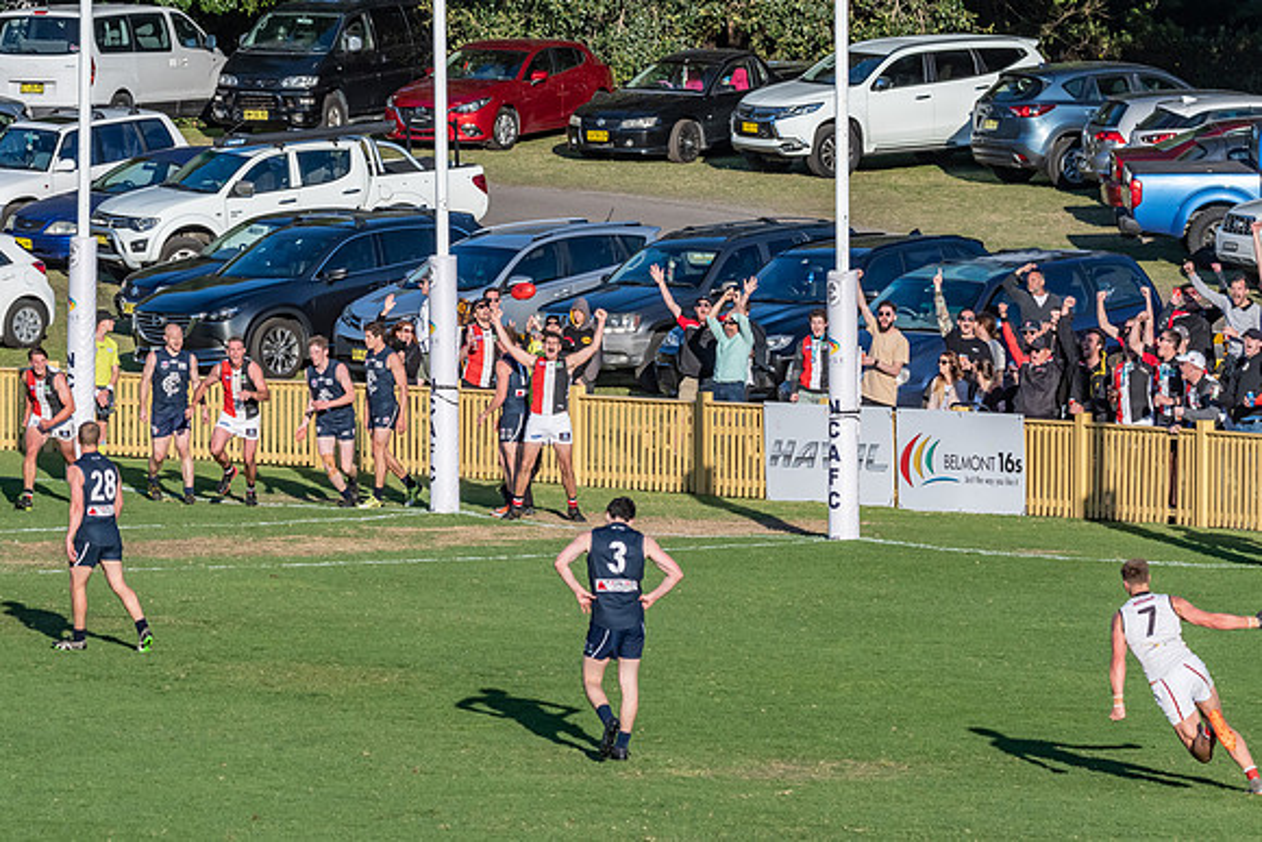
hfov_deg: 6.3
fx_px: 11495
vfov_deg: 4.2
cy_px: 404
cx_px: 605
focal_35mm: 328
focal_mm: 210
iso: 800
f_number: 10
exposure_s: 1/2500
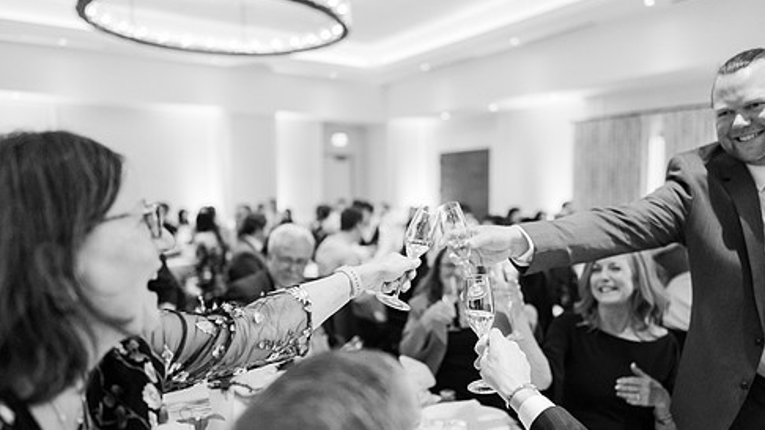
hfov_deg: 64.3
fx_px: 608
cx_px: 406
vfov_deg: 38.8
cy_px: 248
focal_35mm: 30
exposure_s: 1/200
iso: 4000
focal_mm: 24
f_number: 1.4
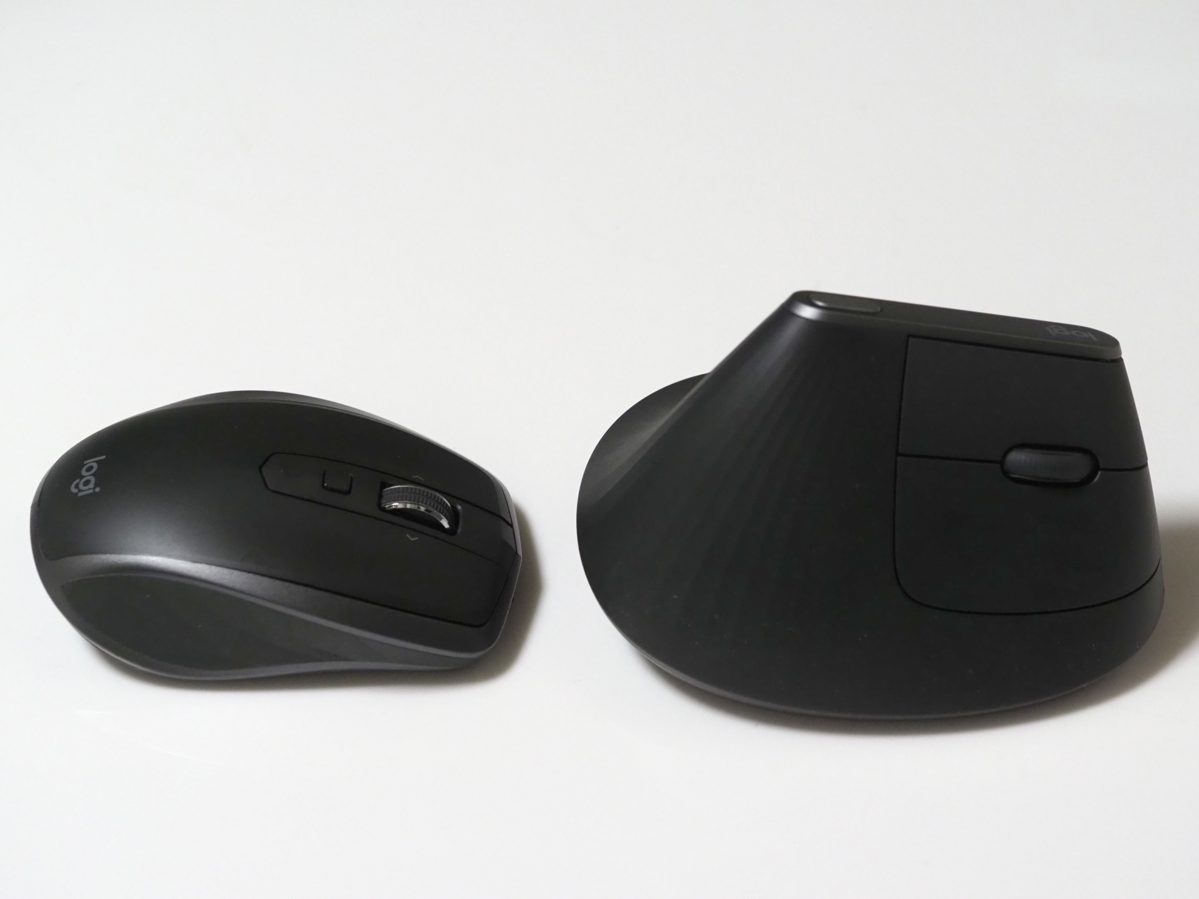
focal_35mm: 120
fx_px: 4156
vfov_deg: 12.3
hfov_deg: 16.4
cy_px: 450
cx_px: 600
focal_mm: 60
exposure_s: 1/125
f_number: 4
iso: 2000
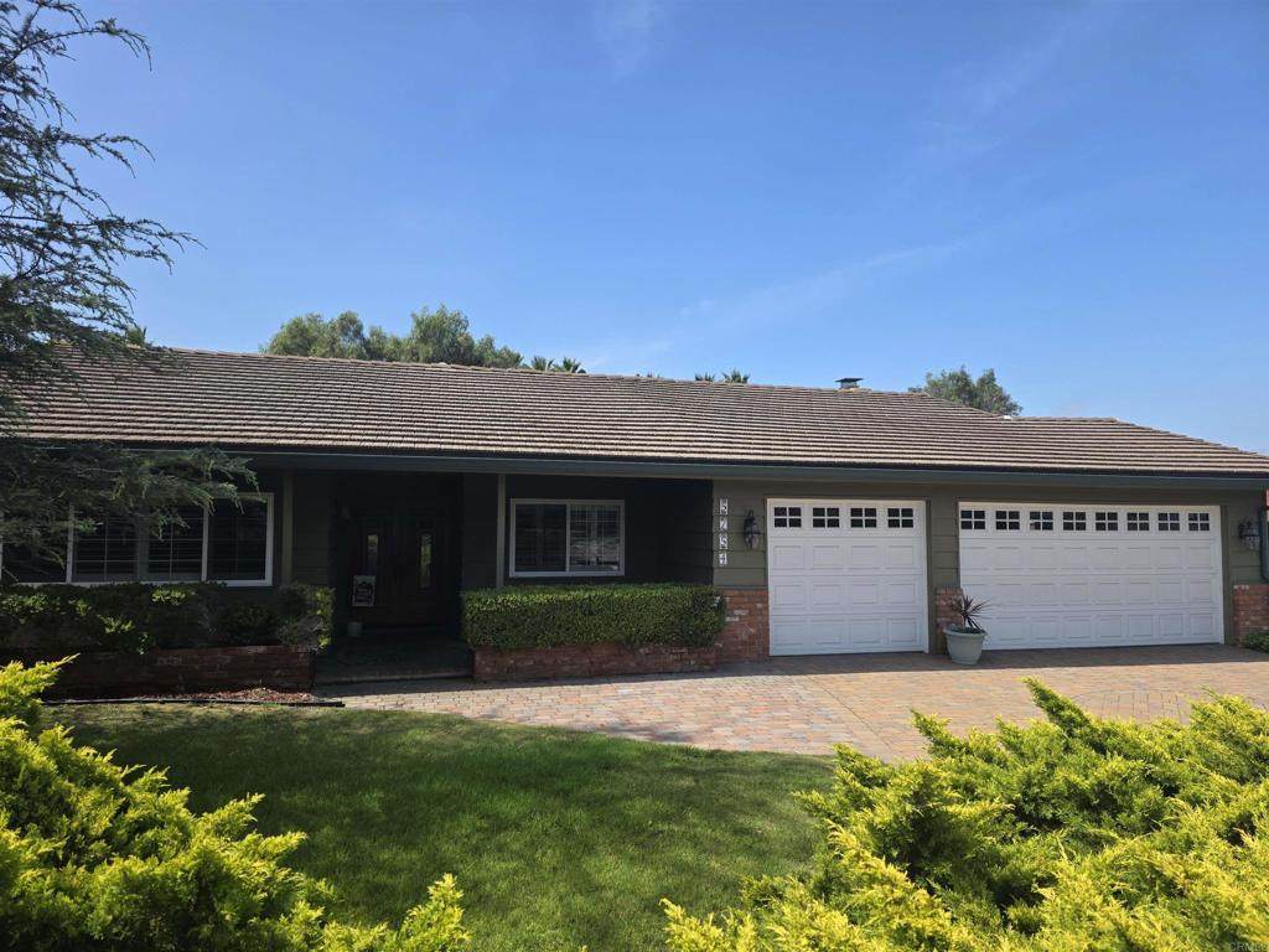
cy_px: 476
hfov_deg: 73.9
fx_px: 843
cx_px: 634
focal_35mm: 23
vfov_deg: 58.9
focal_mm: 6.3
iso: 80
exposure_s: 1/4145
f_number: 1.7
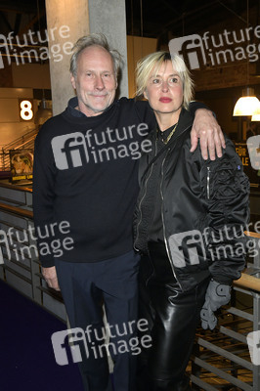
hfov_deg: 41.0
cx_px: 130
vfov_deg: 58.8
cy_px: 196
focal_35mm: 32
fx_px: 347
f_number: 6.3
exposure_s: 1/250
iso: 2500
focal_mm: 32
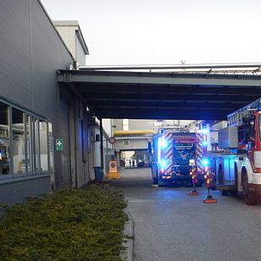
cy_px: 151
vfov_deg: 26.1
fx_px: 563
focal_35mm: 66
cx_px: 201
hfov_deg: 25.7
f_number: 4.3
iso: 400
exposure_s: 1/13
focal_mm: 8.5
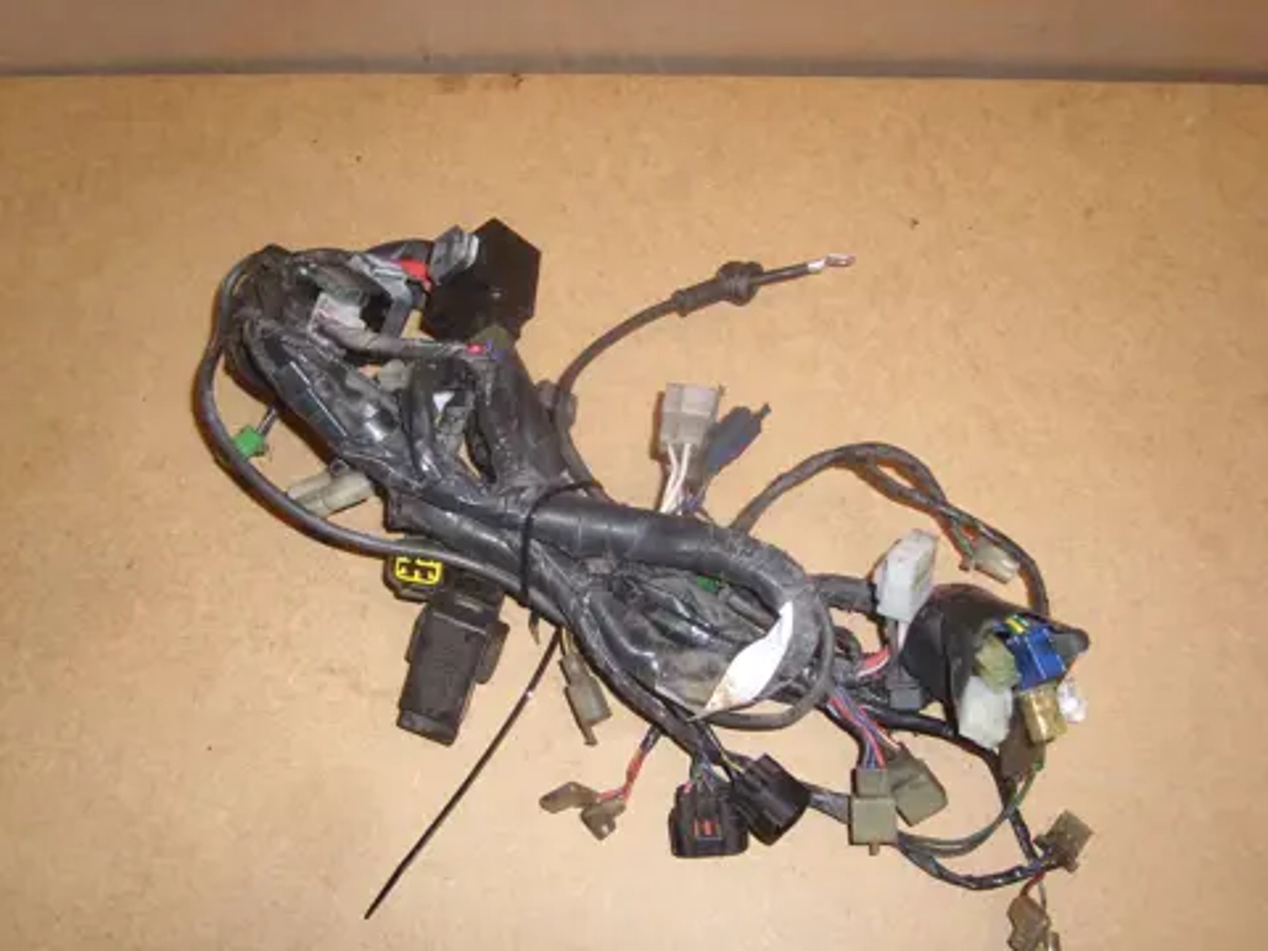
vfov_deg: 40.7
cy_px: 476
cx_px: 634
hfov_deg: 52.6
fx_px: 1282
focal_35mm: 35
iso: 50
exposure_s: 1/30
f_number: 2.8
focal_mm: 5.8
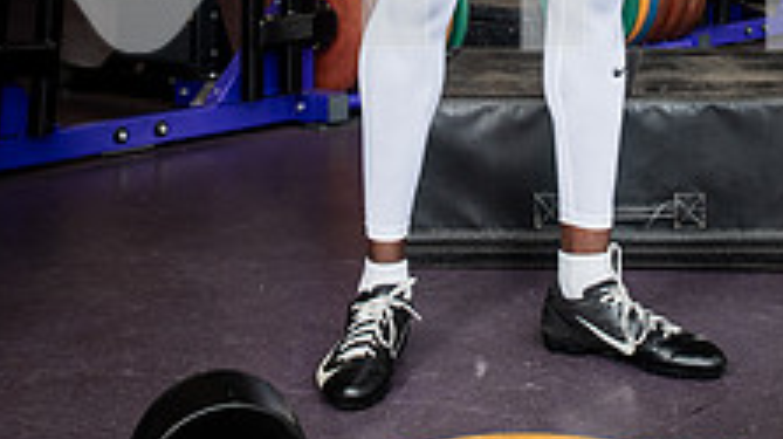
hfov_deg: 28.5
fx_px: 1535
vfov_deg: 14.6
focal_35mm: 74
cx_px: 488
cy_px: -302
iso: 500
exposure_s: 1/250
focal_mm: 35
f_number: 5.6
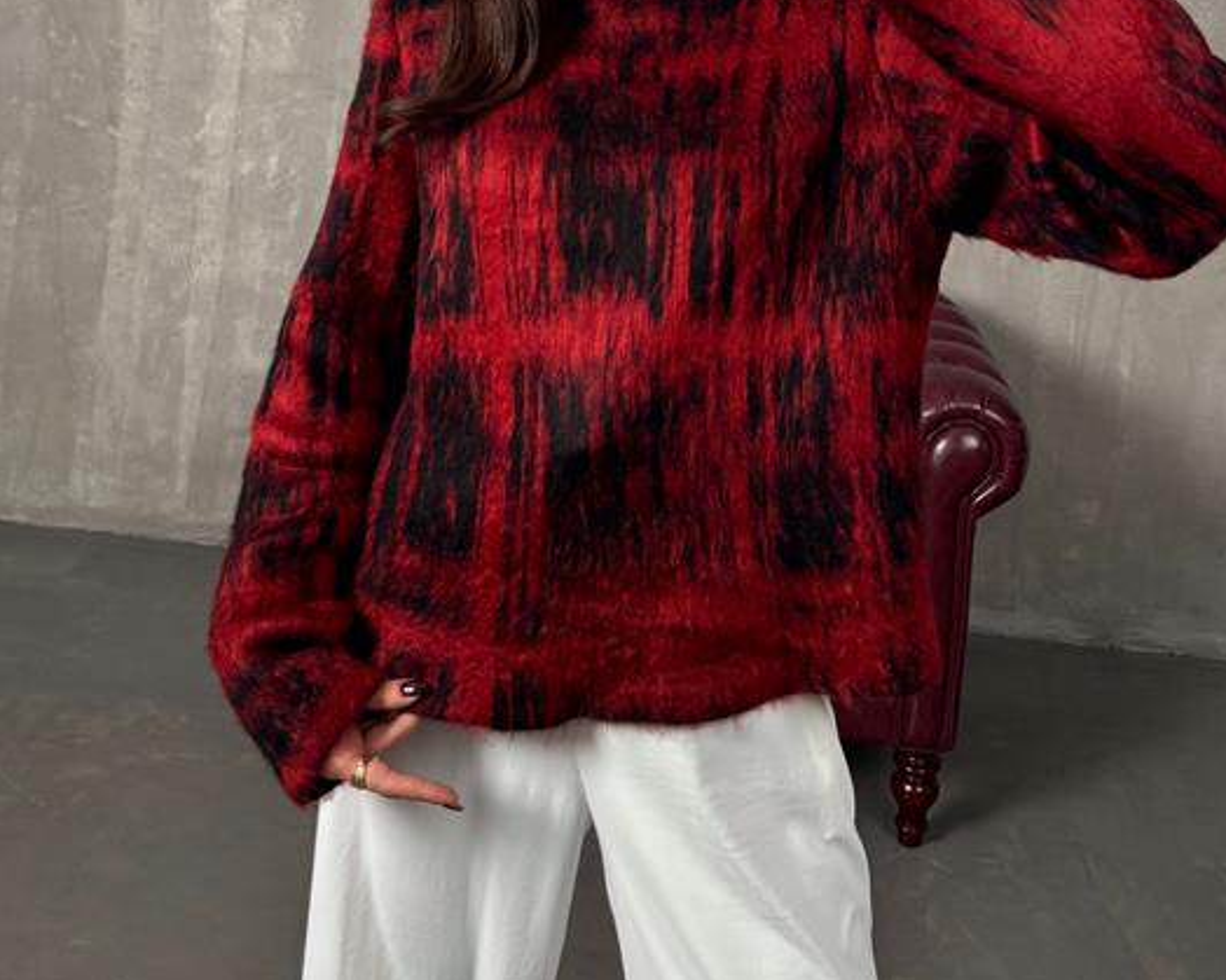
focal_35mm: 42
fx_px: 1524
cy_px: 35
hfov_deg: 43.8
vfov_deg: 33.1
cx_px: 635
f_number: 1.78
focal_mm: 6.76
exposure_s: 1/121
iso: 160
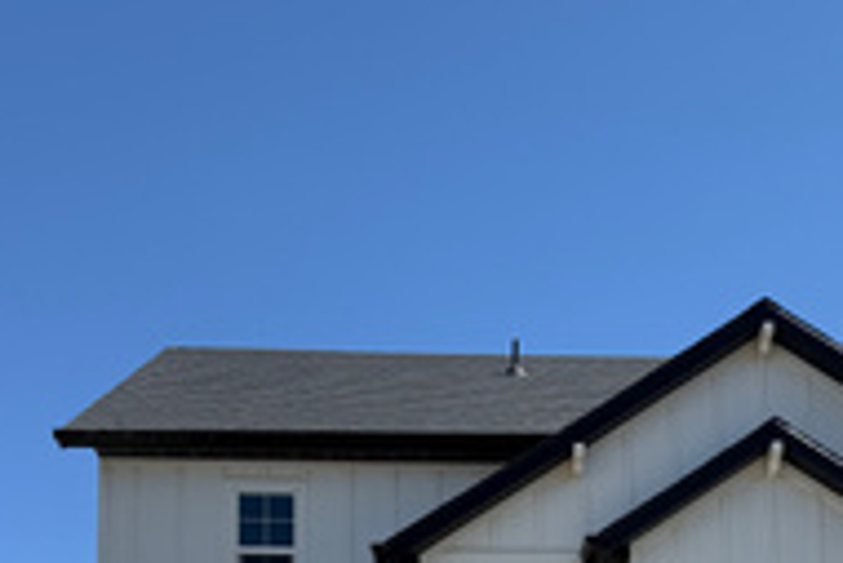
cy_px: 816
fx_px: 1476
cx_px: 590
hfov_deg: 31.5
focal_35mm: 63
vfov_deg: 19.2
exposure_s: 1/4975
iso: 80
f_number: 1.78
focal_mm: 6.76
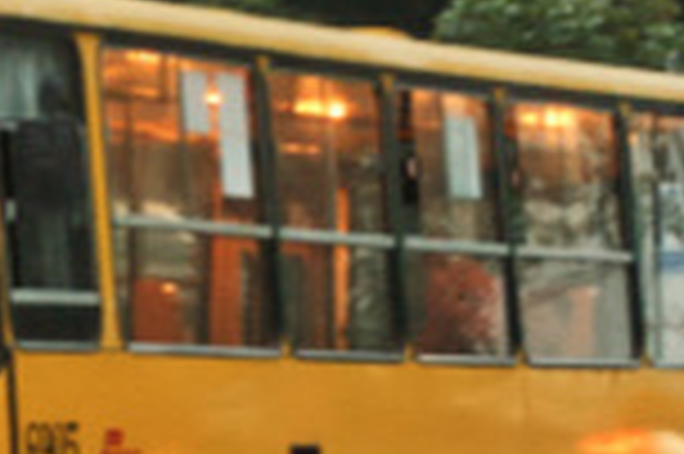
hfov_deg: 5.6
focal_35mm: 368
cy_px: -142
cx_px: -45
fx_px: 6984
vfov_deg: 3.7
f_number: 8
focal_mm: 31
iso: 100
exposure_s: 1/5
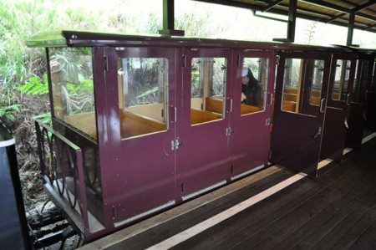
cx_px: 188
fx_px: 282
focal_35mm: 27
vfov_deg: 47.8
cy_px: 125
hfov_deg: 67.4
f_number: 3.5
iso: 1600
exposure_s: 1/20
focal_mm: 18
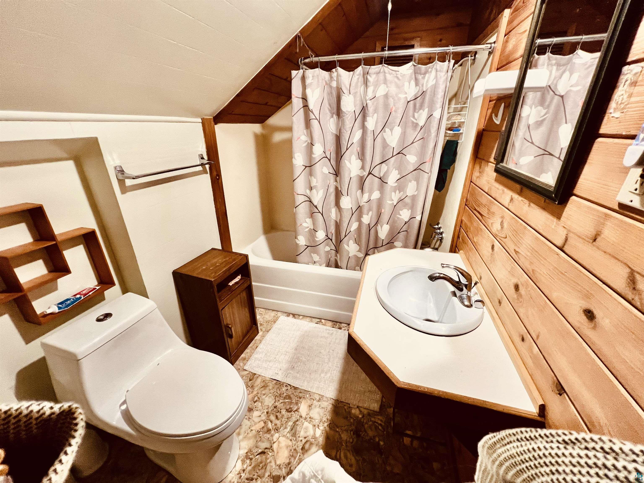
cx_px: 322
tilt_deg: -24.9
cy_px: 242
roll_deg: +0.0
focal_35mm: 13
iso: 200
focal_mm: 1.57
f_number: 1.8
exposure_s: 1/60
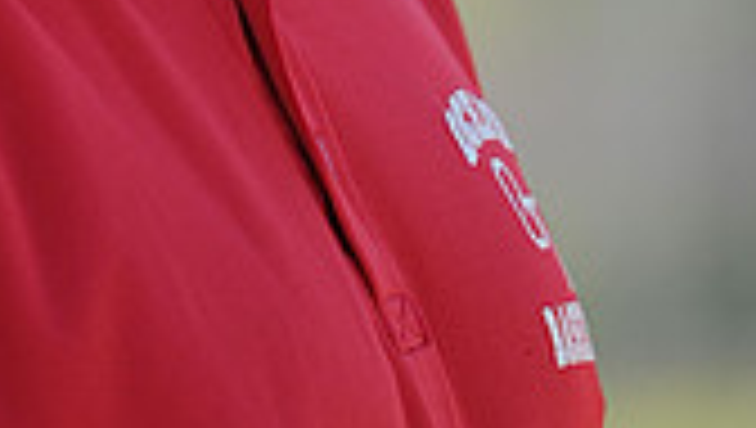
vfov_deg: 1.0
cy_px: -320
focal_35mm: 1261
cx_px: 232
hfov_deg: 1.7
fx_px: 25310
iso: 200
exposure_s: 1/500
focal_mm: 300
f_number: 4
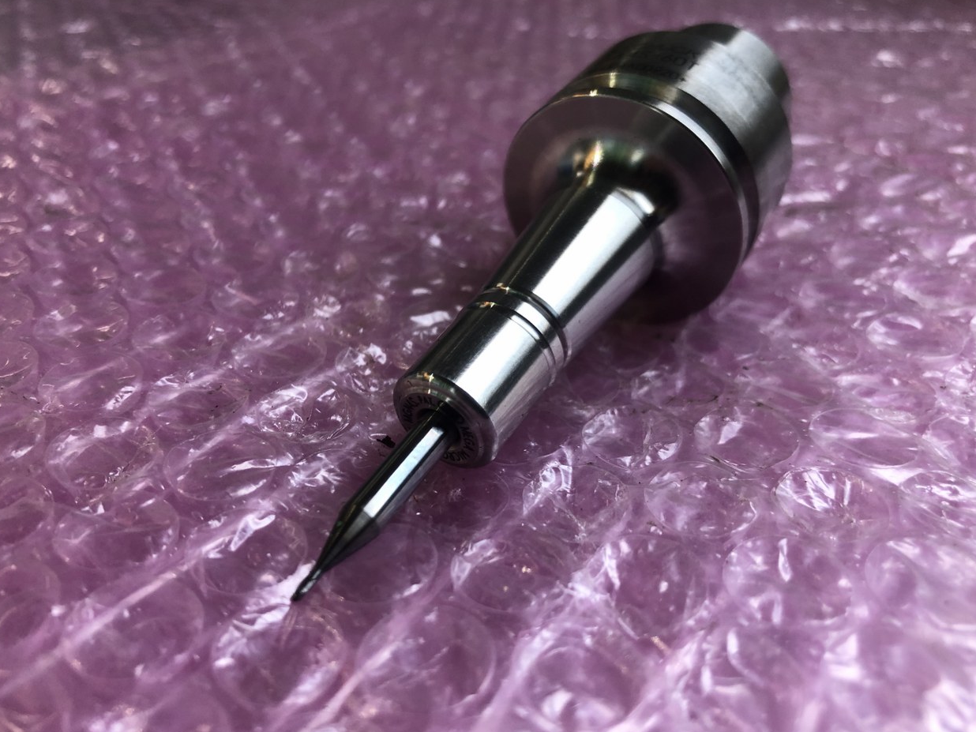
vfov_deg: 48.2
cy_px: 370
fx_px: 818
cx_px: 485
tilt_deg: -33.6
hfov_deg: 61.7
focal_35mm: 29
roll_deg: +0.2
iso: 40
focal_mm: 3.99
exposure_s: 1/24
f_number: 1.8
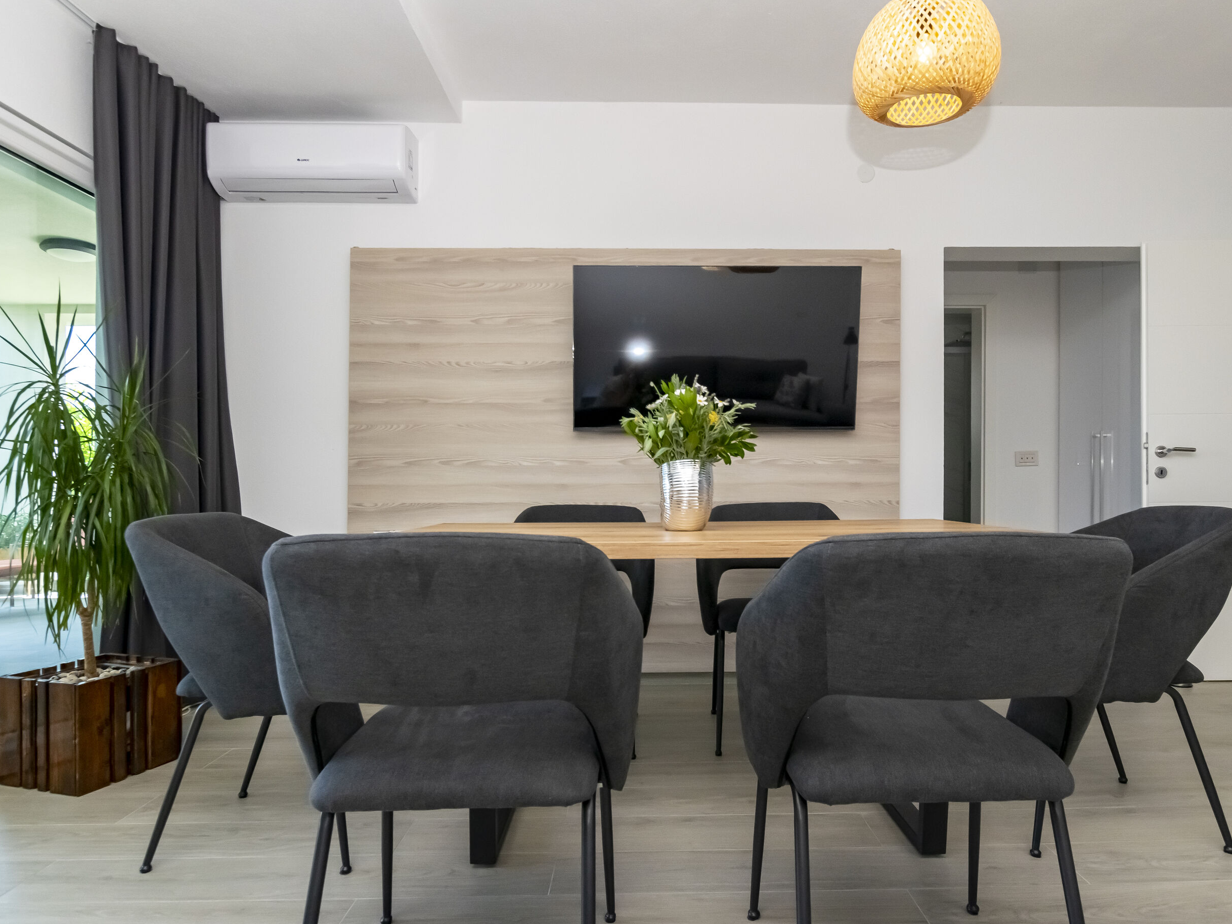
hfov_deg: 77.5
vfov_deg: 62.1
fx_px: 767
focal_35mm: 22
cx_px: 652
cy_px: 471
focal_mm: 13
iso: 800
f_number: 7.1
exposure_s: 1/200
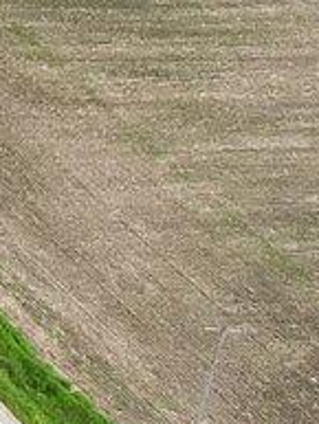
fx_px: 2749
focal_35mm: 224
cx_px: -1782
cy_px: -750
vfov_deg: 7.9
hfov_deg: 4.4
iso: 100
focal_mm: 8.4
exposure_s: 1/1500
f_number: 2.8
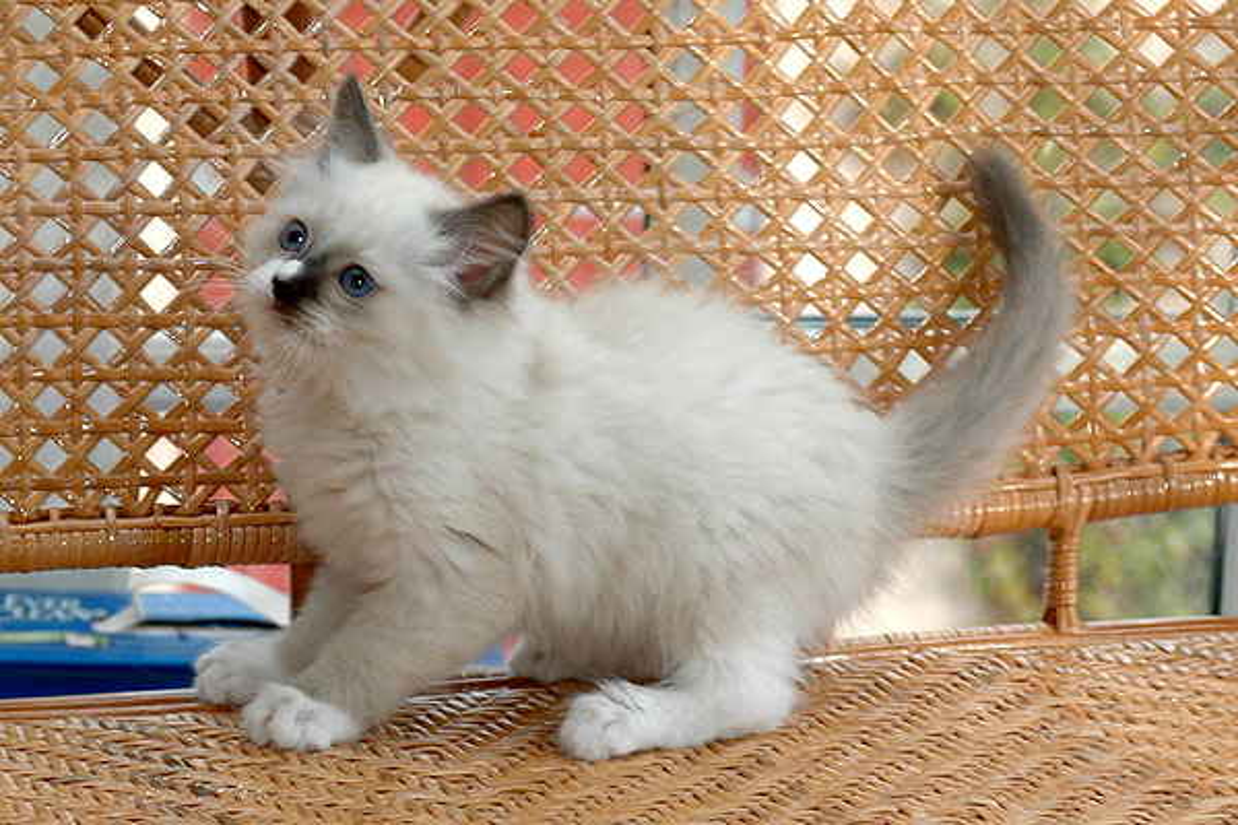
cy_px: 412
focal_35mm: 75
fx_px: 2579
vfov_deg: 18.2
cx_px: 619
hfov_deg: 27.0
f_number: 5.6
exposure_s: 1/125
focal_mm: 50
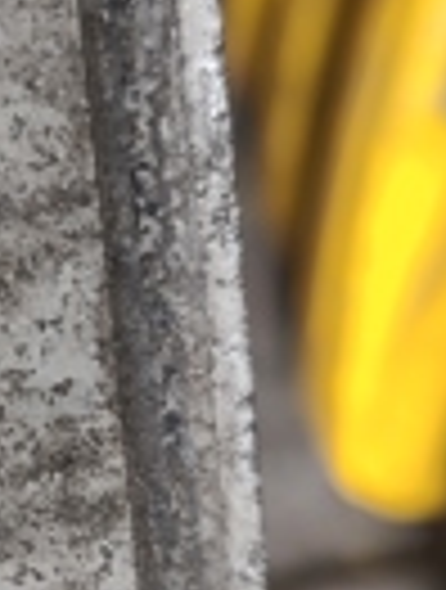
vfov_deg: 23.1
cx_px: -72
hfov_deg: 17.0
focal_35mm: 84
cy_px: 414
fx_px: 1436
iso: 500
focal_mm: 6.06
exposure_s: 1/50
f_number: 1.8
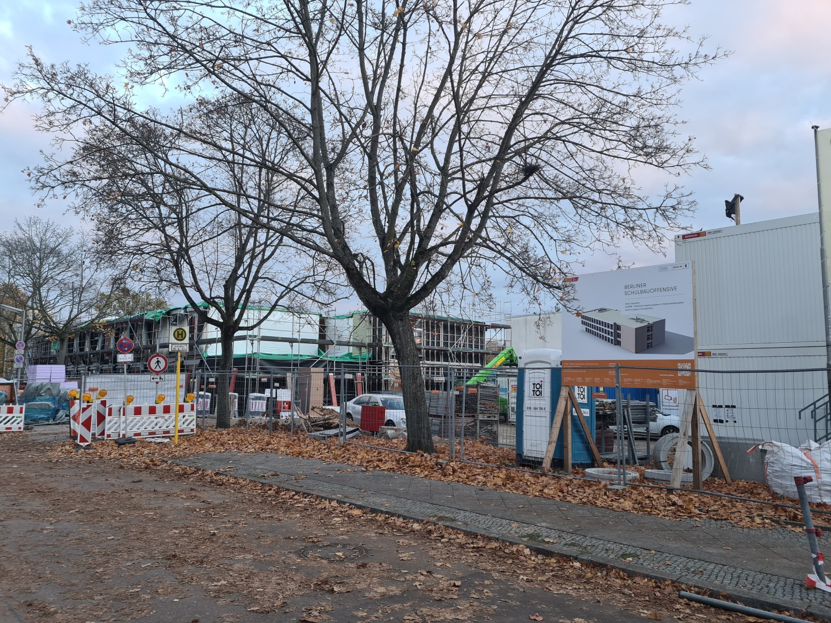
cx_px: 416
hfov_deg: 67.3
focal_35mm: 26
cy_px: 312
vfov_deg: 53.1
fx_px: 624
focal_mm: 5.4
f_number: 1.8
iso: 80
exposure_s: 1/100
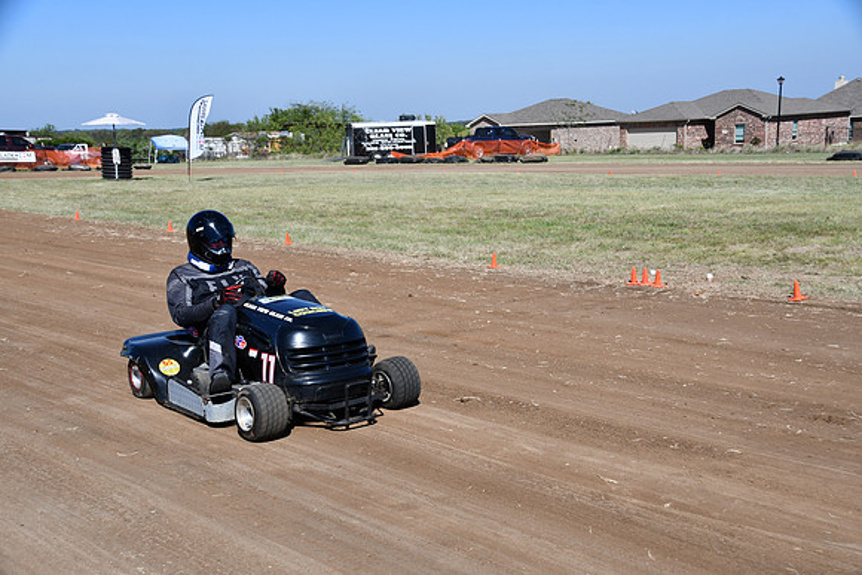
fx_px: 1150
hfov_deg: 41.1
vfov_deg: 28.1
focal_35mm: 48
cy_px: 288
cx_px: 431
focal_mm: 32
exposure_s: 1/320
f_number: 9
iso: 100
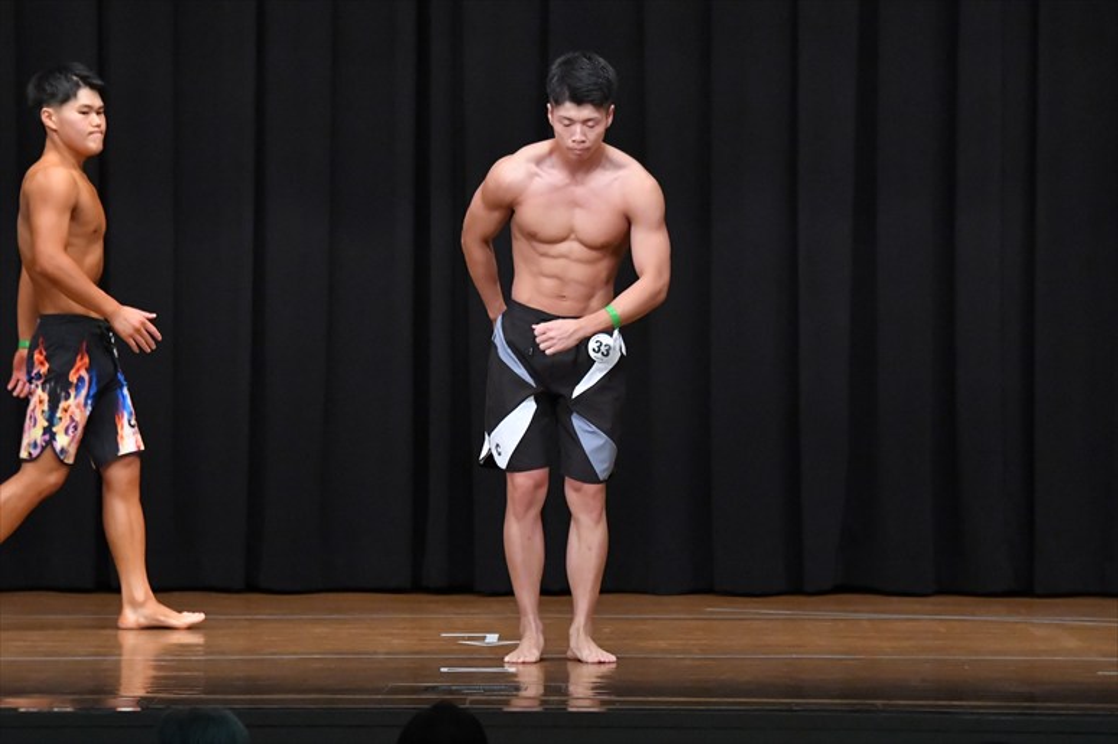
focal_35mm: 225
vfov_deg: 6.1
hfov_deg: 9.2
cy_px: 372
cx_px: 559
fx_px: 6984
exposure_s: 1/400
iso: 8000
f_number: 5.6
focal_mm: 150
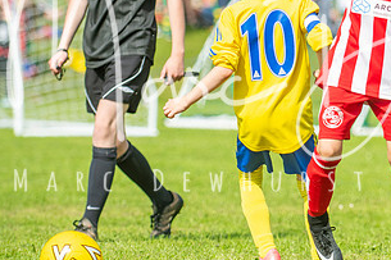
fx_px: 4342
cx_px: 356
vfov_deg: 3.4
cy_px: 79
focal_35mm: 400
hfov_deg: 5.1
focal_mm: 140
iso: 250
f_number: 3.2
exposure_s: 1/2500
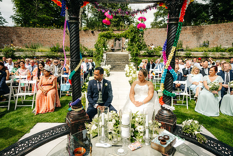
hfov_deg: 73.7
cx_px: 116
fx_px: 155
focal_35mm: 24
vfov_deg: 53.2
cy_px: 78
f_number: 3.5
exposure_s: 1/1250
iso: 100
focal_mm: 24
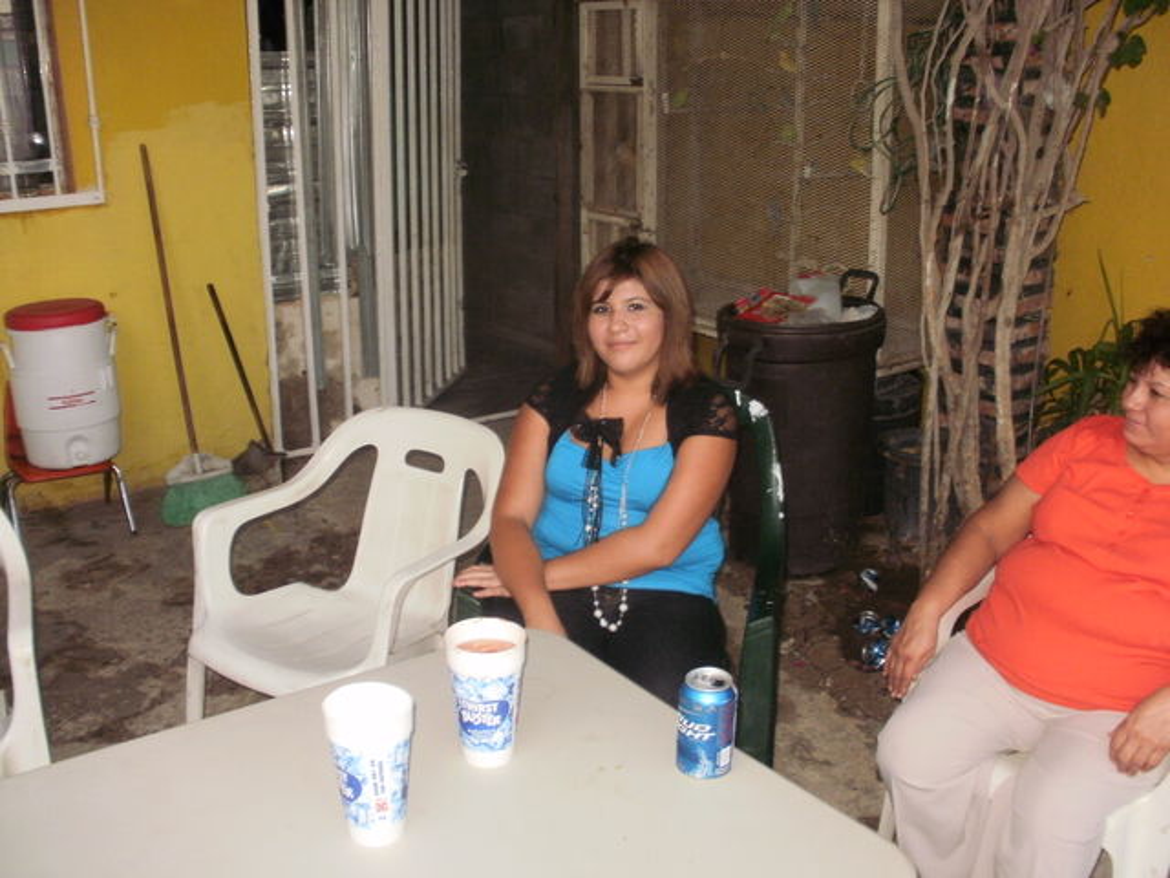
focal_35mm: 36
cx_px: 585
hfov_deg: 51.4
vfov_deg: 39.7
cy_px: 439
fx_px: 1217
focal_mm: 6.3
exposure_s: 1/30
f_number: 3.5
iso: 160
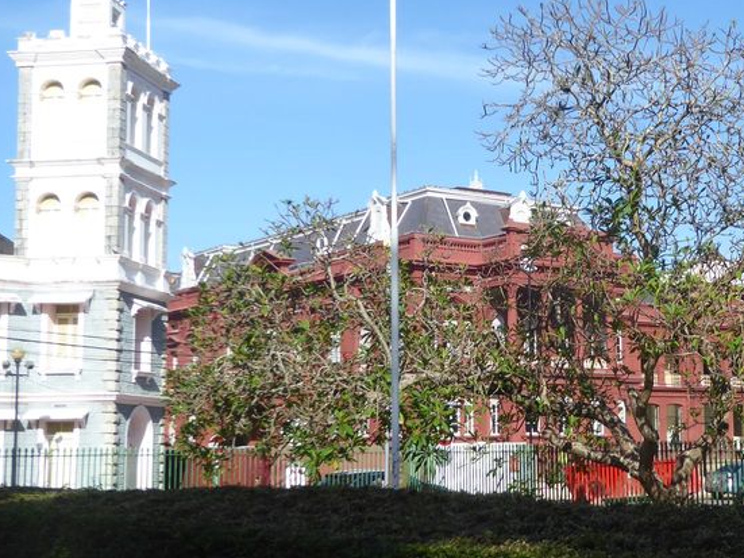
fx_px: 1311
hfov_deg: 31.4
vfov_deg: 24.0
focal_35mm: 61
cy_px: 293
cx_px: 504
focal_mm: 7.2
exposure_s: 1/500
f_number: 3.8
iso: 80
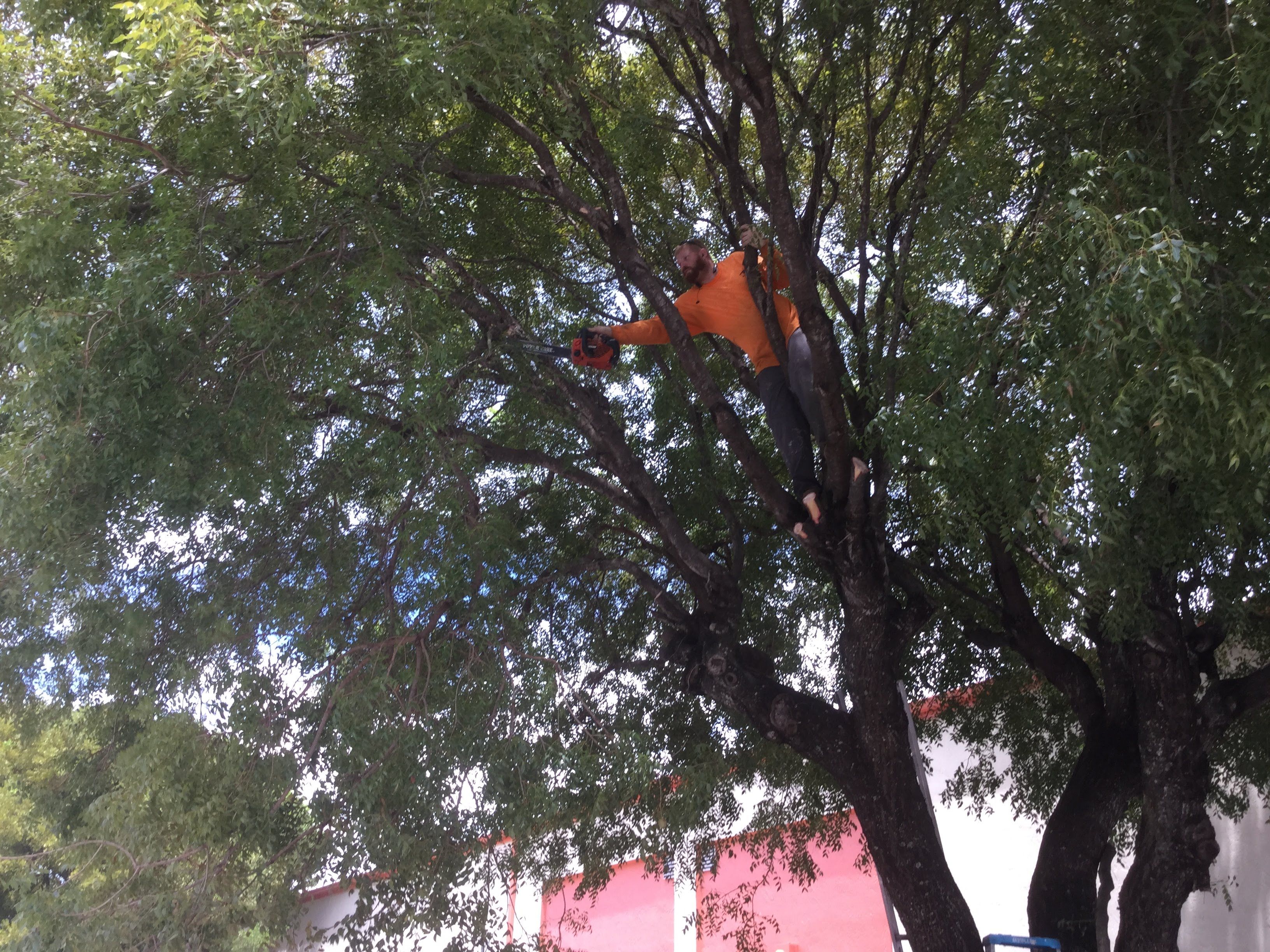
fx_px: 1137
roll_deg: -2.5
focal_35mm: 31
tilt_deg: +24.2
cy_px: 476
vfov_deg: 45.4
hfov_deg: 58.4
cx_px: 635
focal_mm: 3.3
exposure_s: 1/145
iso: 25
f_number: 2.4
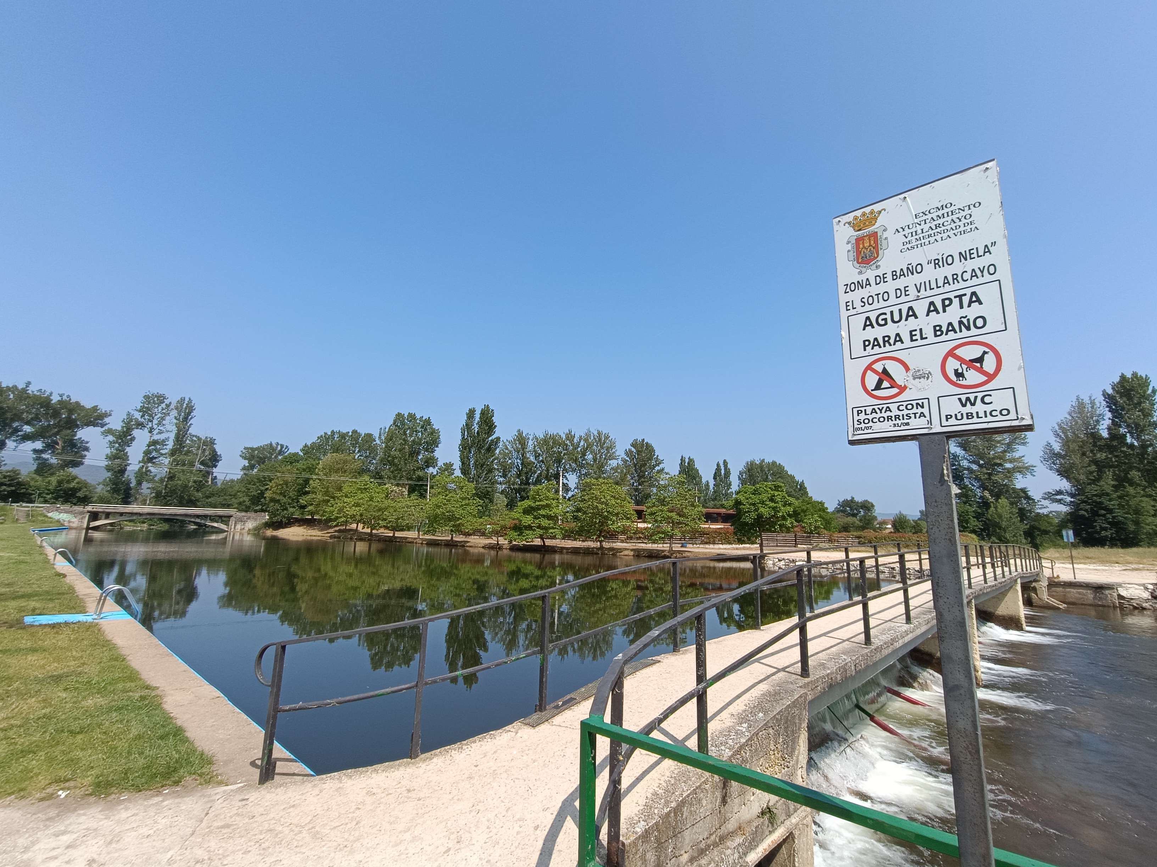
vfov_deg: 78.1
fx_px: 535
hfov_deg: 94.5
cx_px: 578
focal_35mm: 16
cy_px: 434
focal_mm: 1.66
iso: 52
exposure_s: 1/1083
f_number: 2.2
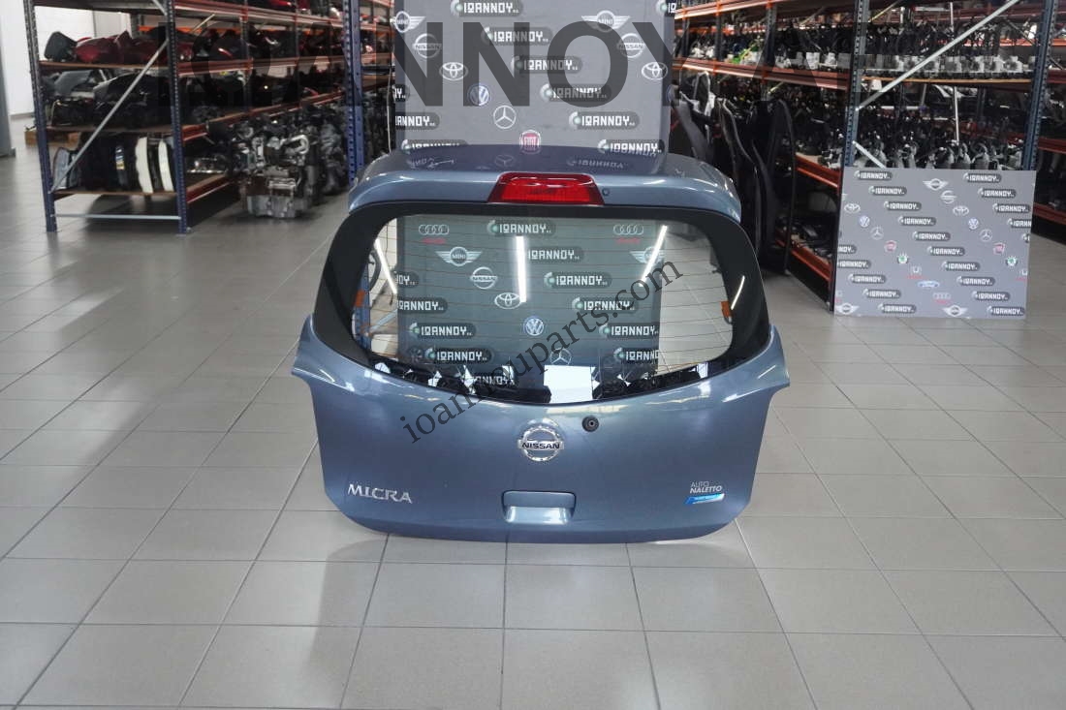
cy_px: 355
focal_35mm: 36
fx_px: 1066
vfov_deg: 36.9
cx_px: 533
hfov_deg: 53.1
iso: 3200
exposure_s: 1/160
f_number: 4.5
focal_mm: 24
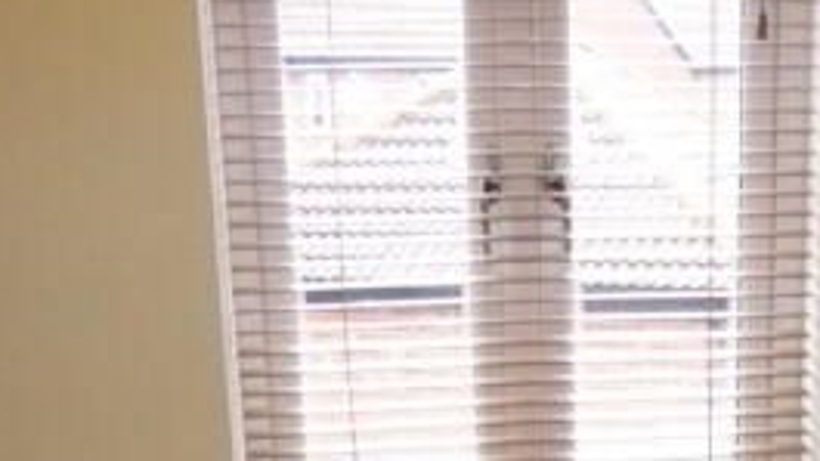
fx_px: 1457
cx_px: 639
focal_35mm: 67
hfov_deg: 30.8
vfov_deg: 17.0
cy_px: 592
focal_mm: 4.6
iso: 400
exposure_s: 1/40
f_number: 2.8
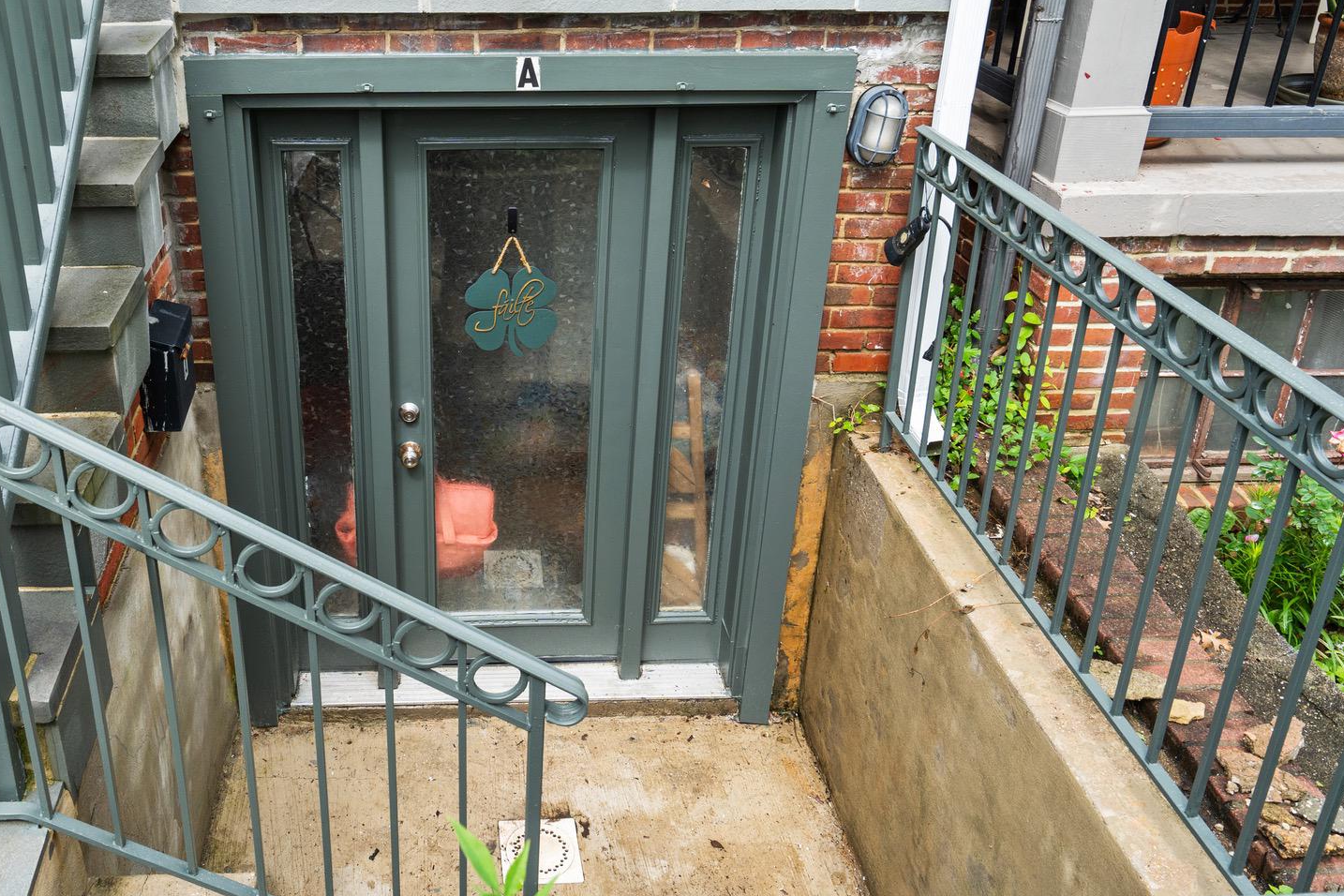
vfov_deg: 43.1
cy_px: 306
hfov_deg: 60.8
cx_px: 471
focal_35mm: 30
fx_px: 1120
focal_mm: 21
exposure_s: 1/125
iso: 400
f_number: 8
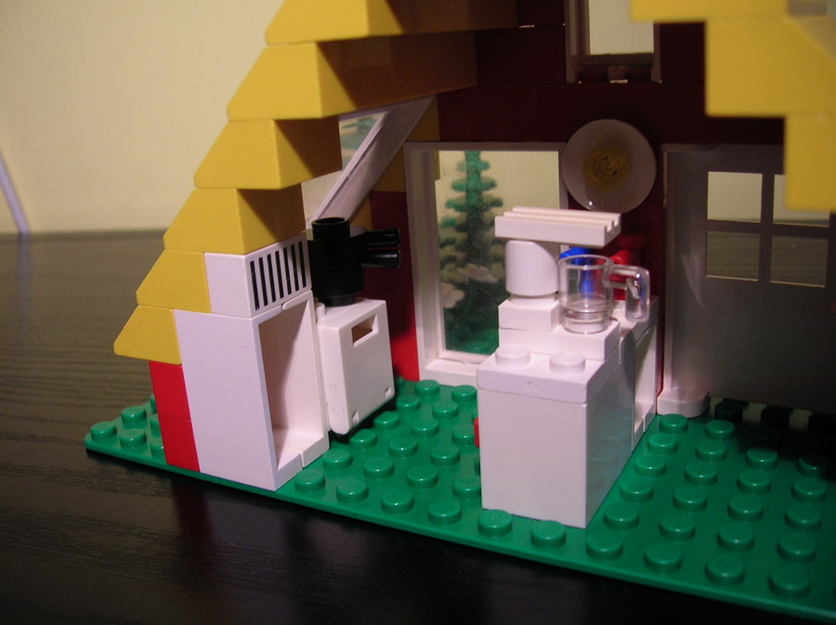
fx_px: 844
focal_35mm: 35
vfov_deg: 40.6
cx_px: 418
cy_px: 312
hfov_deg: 52.7
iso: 50
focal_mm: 5.8
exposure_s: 1/21.2
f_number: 2.9
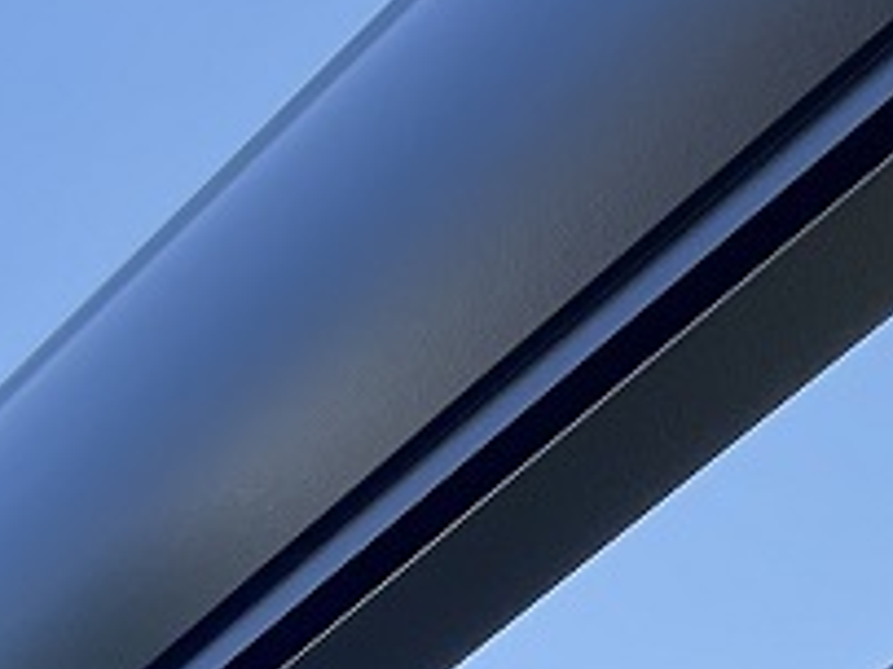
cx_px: 233
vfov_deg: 10.9
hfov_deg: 15.2
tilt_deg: +43.0
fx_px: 3326
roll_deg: -2.5
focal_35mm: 129
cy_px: 1078
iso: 32
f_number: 1.6
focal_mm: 4.2
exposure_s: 1/1062
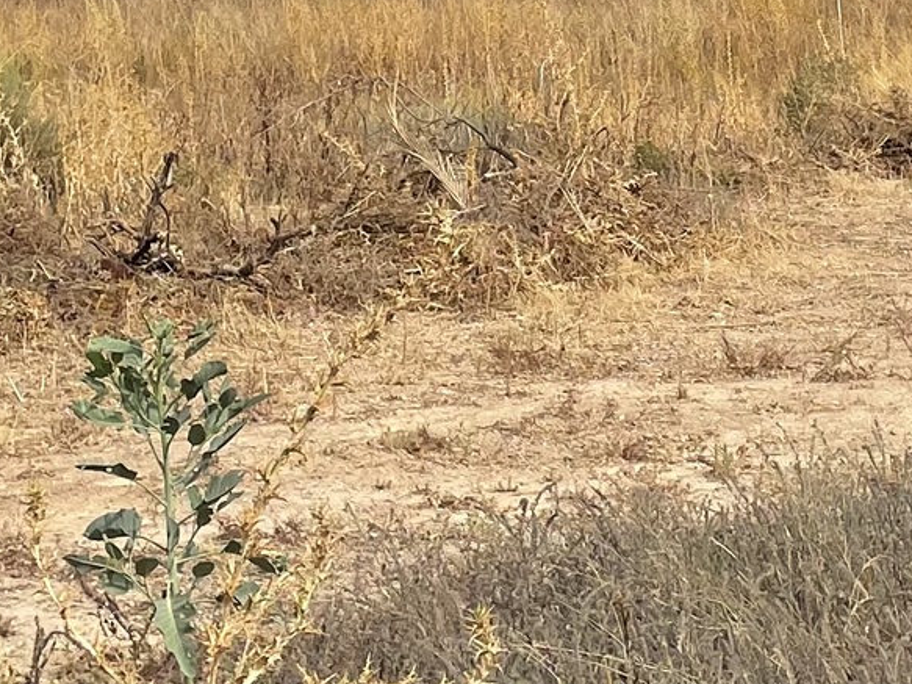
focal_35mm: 116
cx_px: 940
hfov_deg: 16.6
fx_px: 3056
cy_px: -8
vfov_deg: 12.6
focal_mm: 4.2
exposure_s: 1/4132
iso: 32
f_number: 1.6
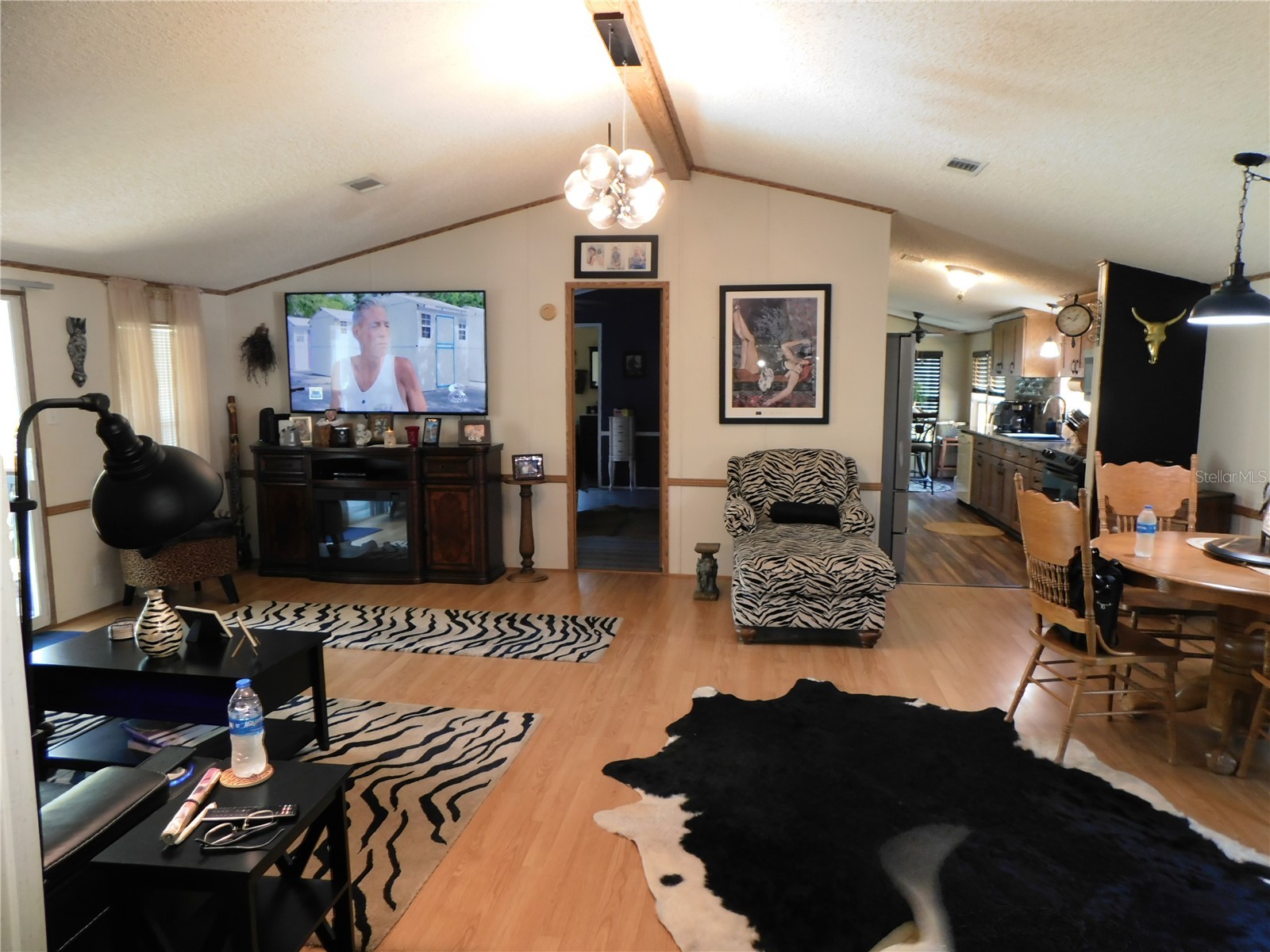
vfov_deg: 58.9
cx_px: 635
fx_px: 844
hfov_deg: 73.9
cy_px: 476
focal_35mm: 23
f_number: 3
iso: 125
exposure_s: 1/30
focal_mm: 4
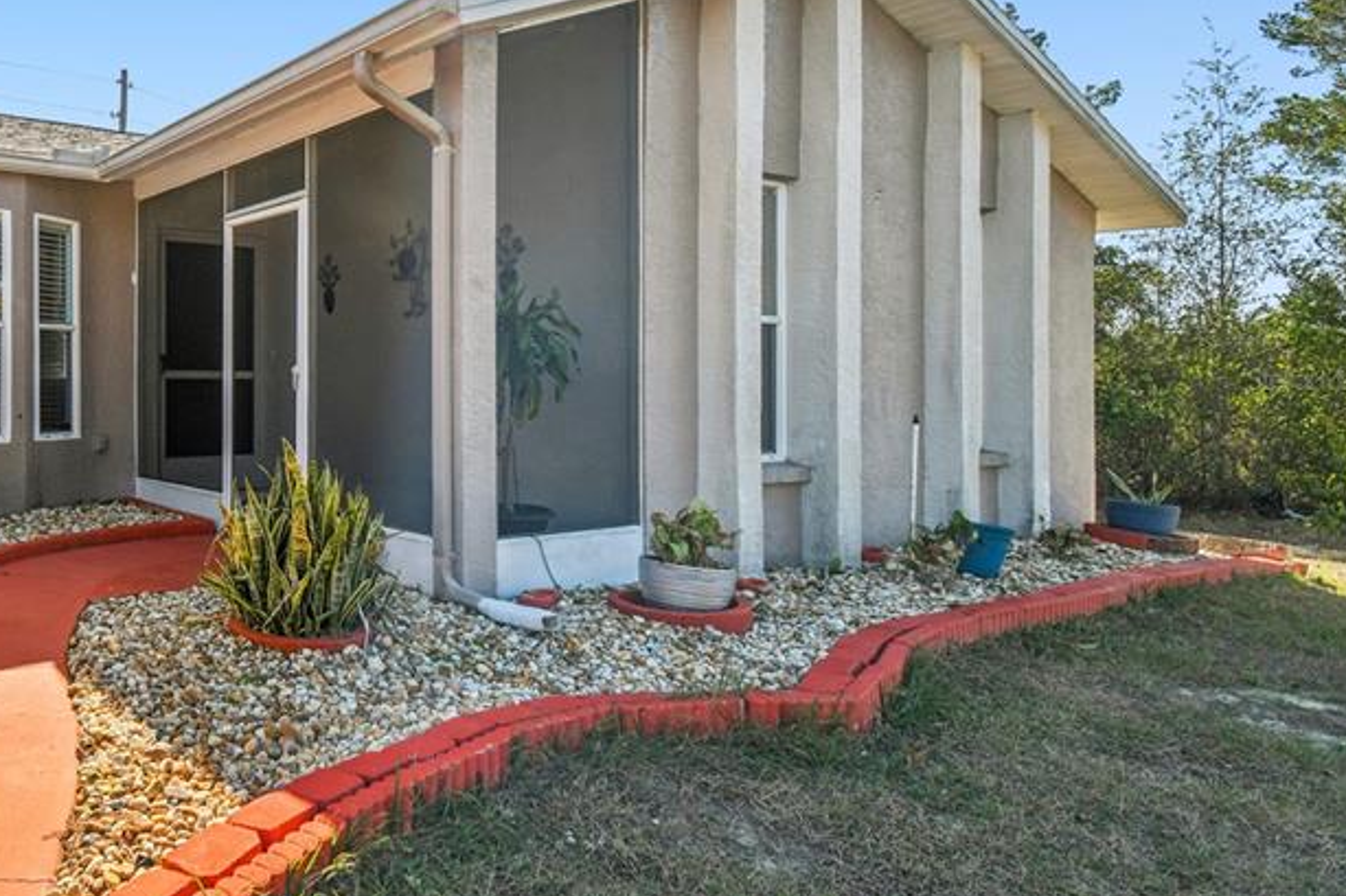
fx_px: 934
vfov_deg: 51.1
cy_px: 379
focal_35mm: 25
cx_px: 250
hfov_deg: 64.5
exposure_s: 1/80
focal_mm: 10
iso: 100
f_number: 7.1
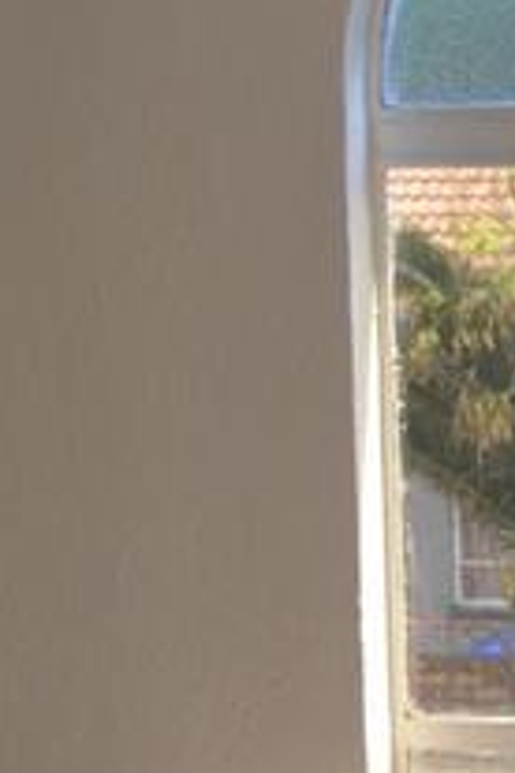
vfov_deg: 11.8
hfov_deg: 7.5
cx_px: 1097
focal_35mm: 174
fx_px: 3733
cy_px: 413
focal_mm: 30
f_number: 4.5
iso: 100
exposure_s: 1/200
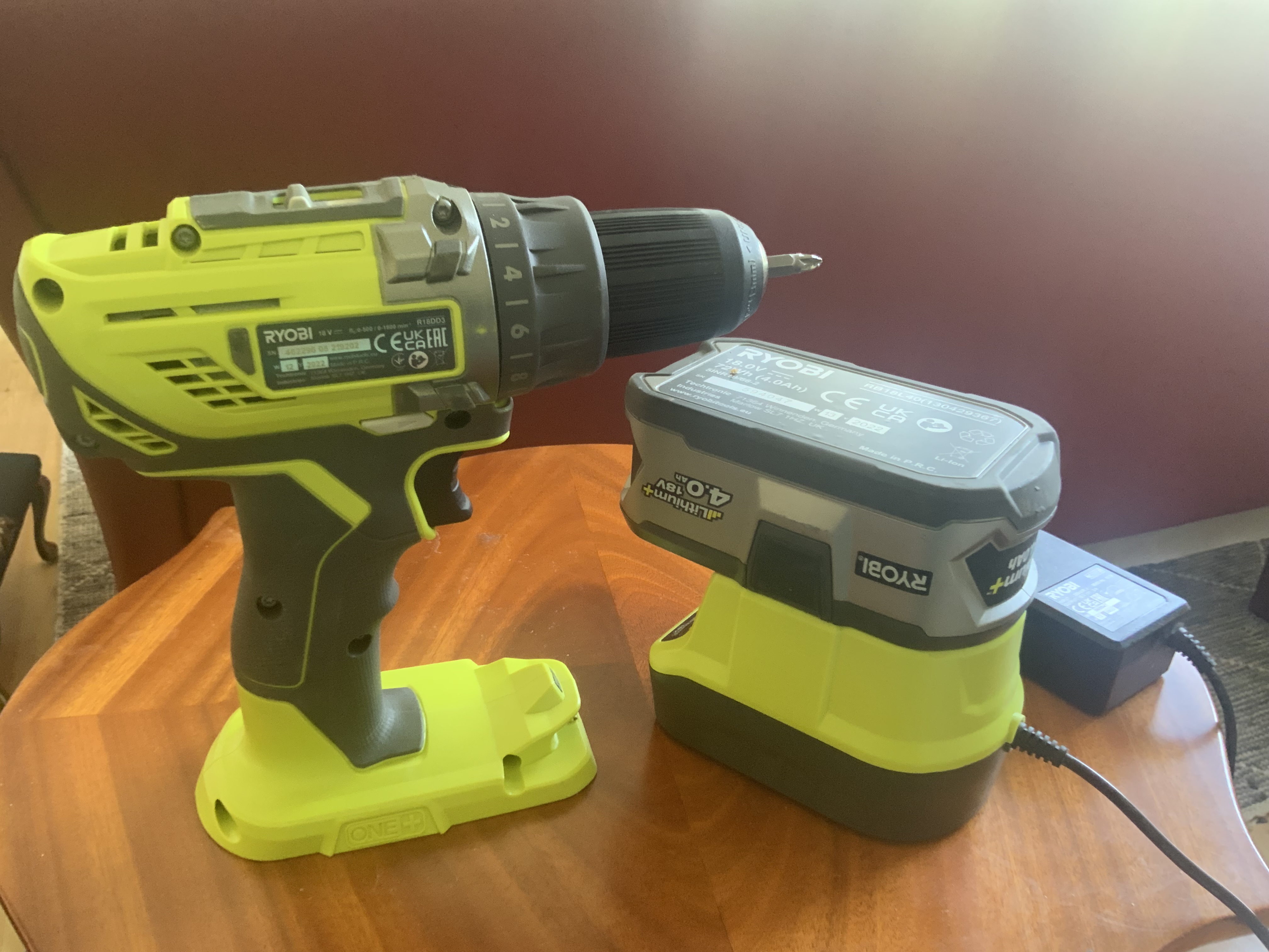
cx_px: 634
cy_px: 476
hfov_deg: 61.7
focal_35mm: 29
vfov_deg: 48.2
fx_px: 1063
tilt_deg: -26.1
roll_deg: -1.3
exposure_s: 1/60
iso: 160
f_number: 1.8
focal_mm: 3
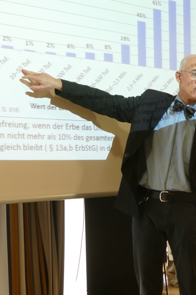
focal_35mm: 57
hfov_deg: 23.5
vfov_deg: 34.8
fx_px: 466
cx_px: 149
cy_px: 189
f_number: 3.1
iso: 320
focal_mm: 12.38
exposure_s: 1/80
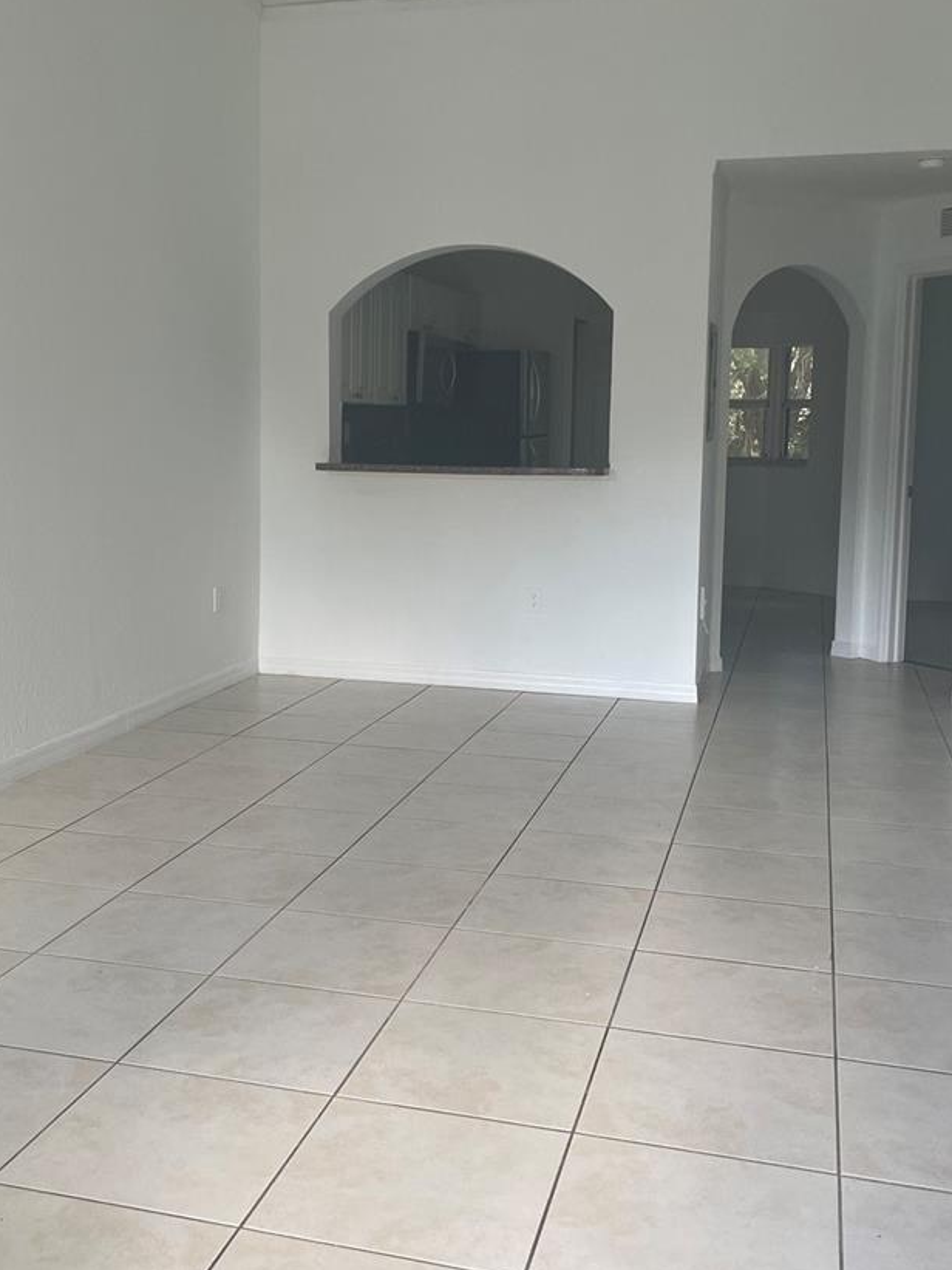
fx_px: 1393
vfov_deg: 48.8
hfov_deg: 37.6
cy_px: 548
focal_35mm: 38
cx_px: 389
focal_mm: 4.2
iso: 100
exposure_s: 1/121
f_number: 1.6
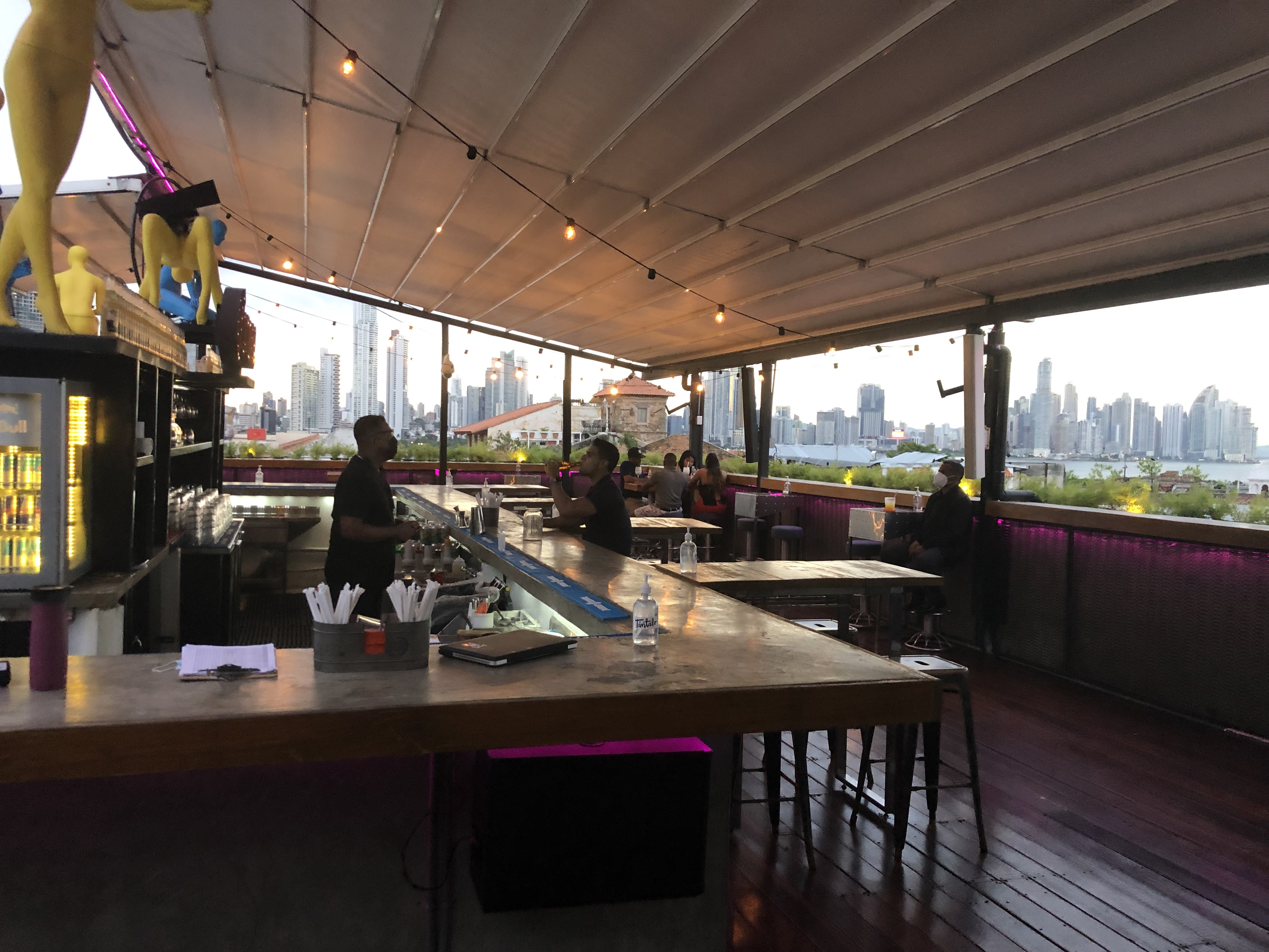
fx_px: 1026
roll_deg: -0.6
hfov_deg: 63.4
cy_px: 476
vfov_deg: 49.7
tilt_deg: -1.6
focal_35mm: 28
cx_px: 634
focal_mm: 4
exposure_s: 1/15
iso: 50
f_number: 1.8
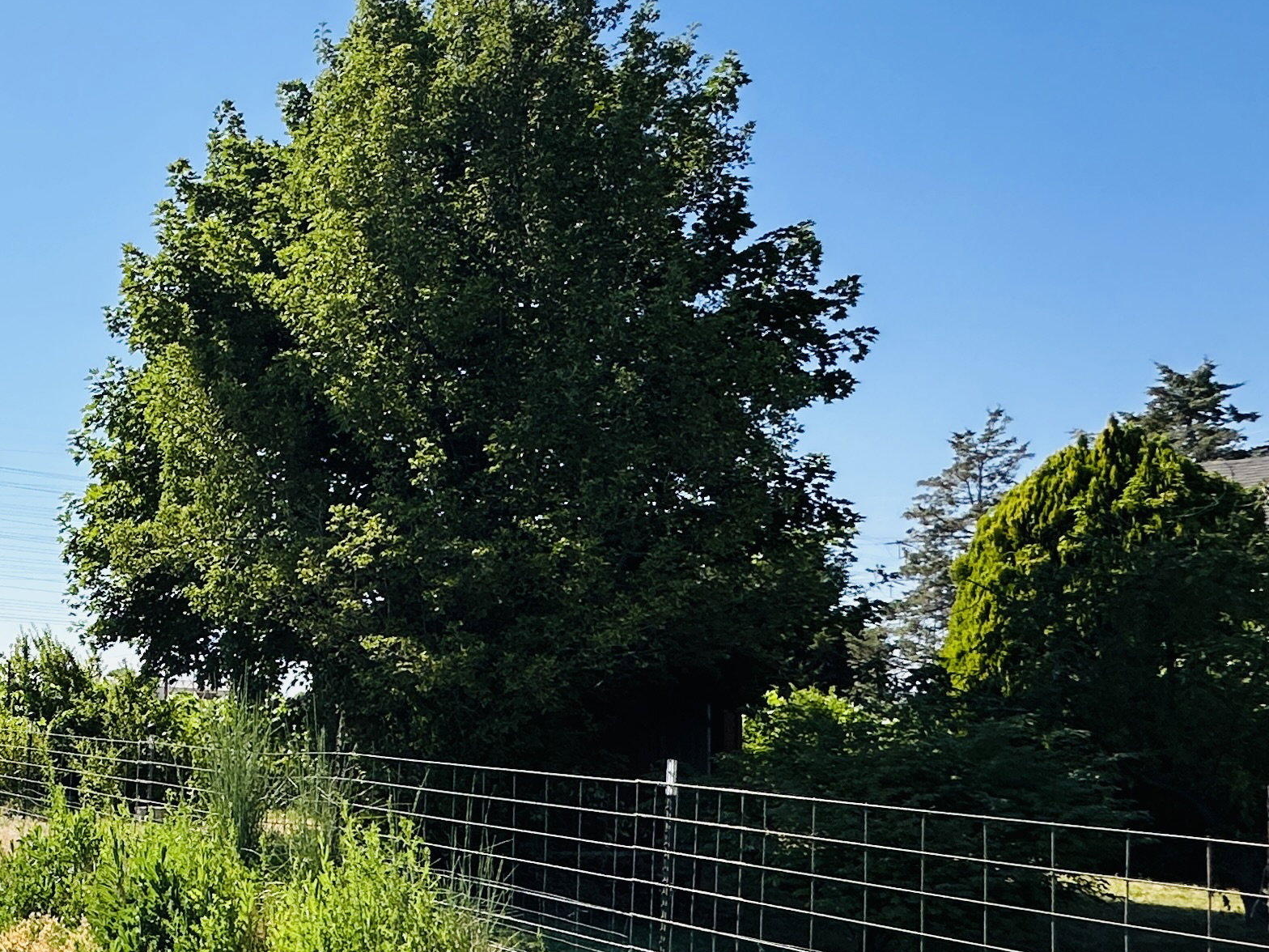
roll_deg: -1.9
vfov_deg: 39.2
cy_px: 625
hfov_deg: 40.5
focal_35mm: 36
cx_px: -155
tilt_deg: +3.9
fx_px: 1320
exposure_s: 1/2817
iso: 50
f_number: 2.2
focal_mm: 2.22
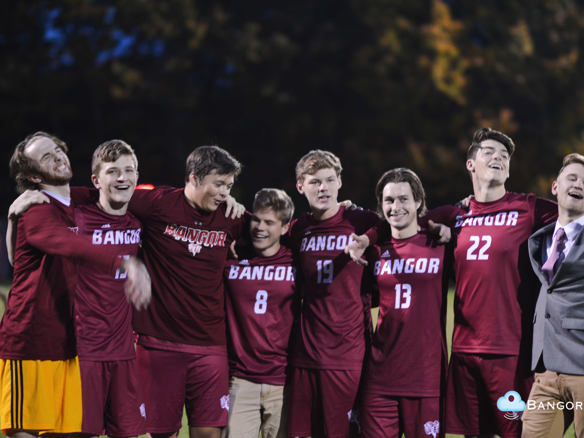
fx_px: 2337
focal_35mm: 139
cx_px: 314
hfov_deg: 14.2
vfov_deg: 10.7
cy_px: 219
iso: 100
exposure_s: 1/60
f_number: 1.4
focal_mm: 85
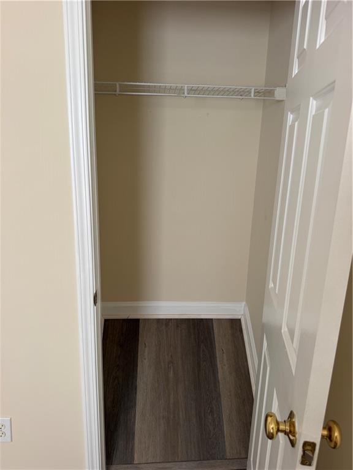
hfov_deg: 56.8
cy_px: 235
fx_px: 326
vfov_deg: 71.6
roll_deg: -1.6
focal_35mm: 24
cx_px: 176
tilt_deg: -14.1
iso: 100
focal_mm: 6.76
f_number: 1.78
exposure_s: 1/121
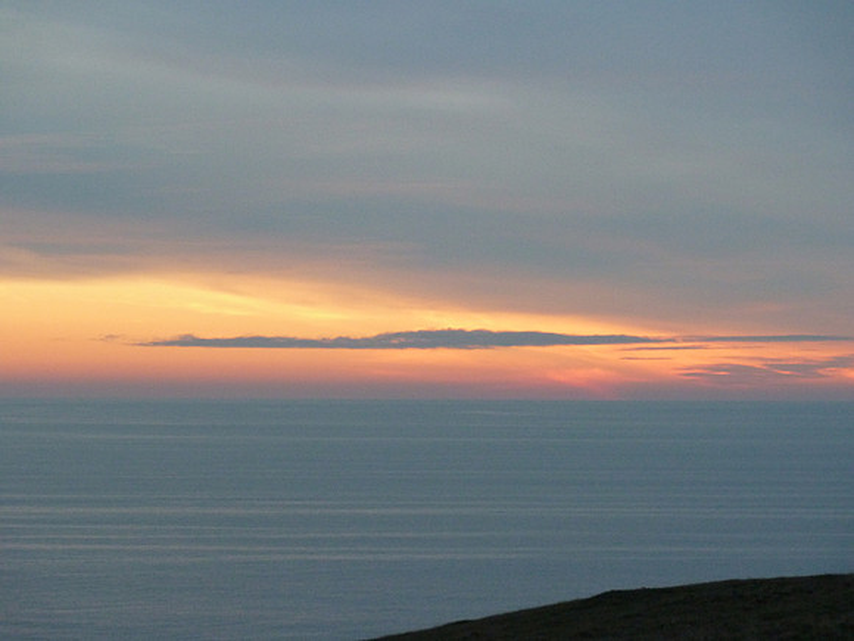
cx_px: 427
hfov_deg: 13.4
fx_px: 3627
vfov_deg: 10.1
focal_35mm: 147
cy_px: 320
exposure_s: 1/40
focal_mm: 24.1
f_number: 4.5
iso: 400
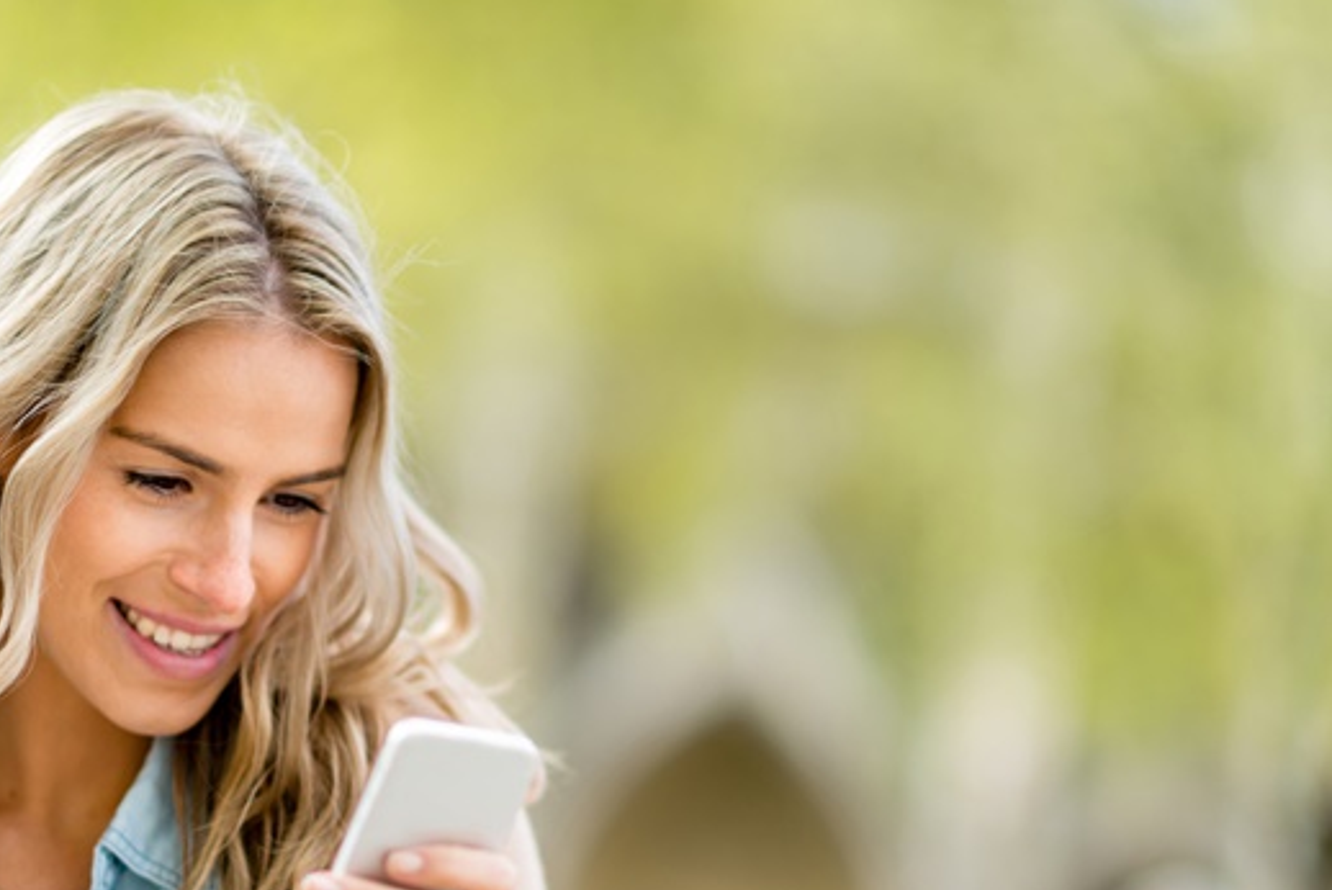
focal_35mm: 123
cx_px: 571
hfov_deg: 16.6
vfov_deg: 11.1
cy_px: 622
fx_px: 4553
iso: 50
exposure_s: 1/400
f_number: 1.6
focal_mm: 85
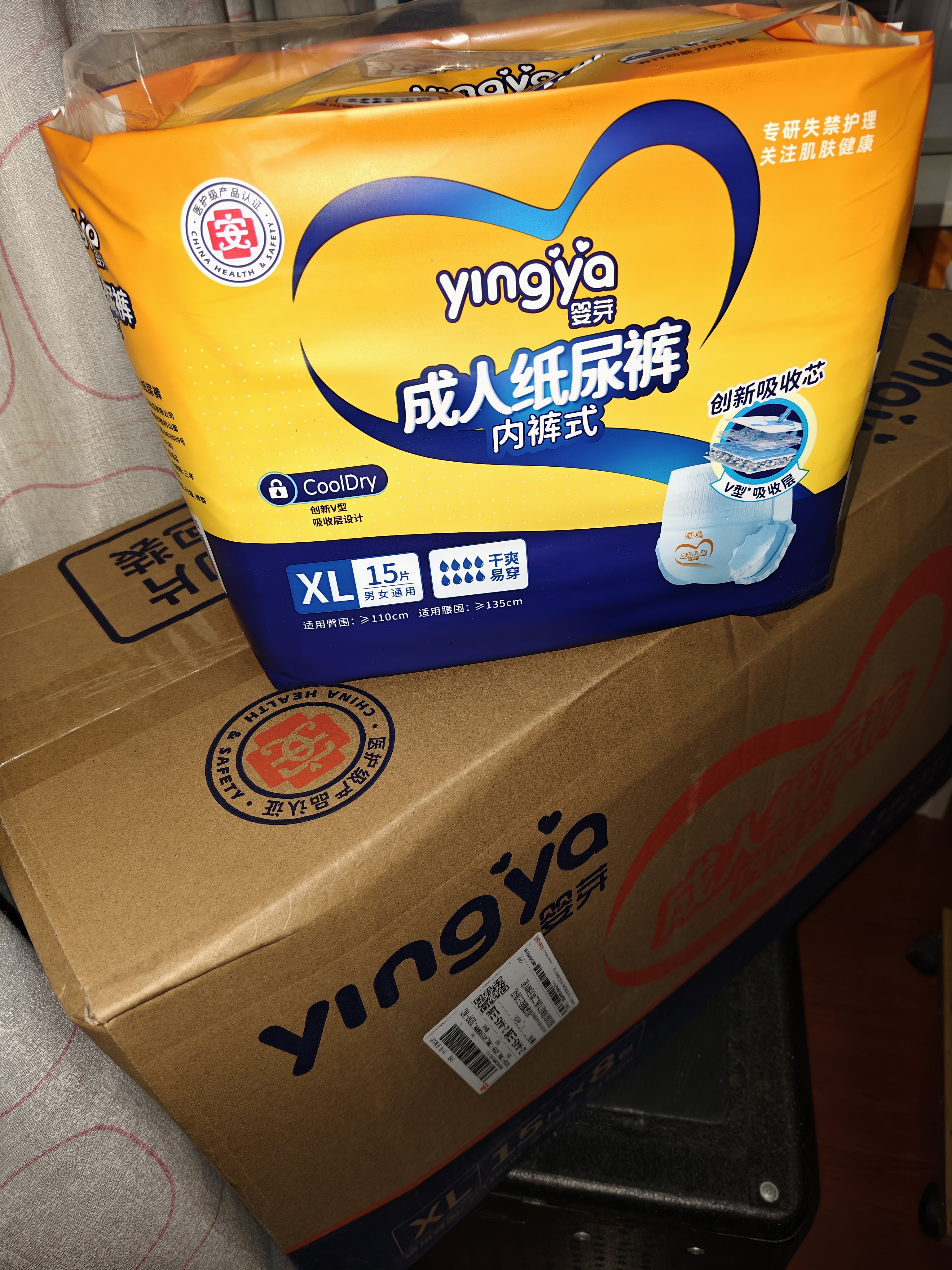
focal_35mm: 23
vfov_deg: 73.9
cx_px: 476
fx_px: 843
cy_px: 635
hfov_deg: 58.9
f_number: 1.88
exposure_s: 1/33.3
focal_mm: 5.56
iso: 126
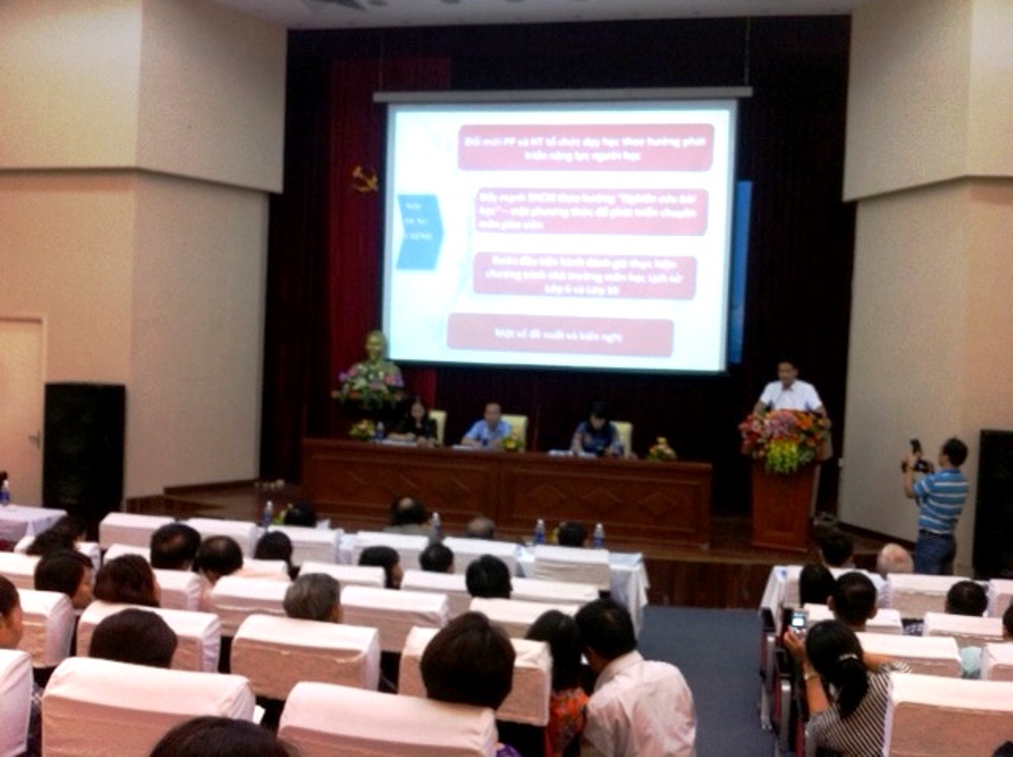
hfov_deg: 52.7
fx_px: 1023
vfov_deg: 40.6
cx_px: 506
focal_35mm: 35
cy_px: 378
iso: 160
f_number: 2.8
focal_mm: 3.85
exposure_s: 1/15
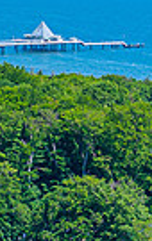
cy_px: 13
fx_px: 1497
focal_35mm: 227
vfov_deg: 9.2
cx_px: -336
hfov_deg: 5.4
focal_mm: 35
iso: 100
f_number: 2.8
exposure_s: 1/2000
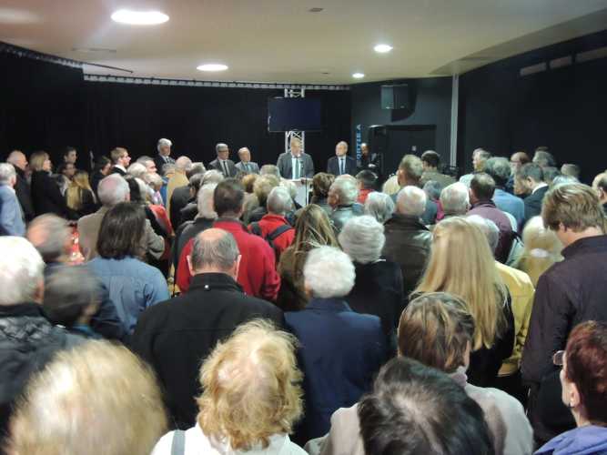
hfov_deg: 52.6
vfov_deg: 40.7
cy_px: 228
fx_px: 614
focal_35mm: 35
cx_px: 304
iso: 800
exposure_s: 1/6
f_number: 3.3
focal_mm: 6.2
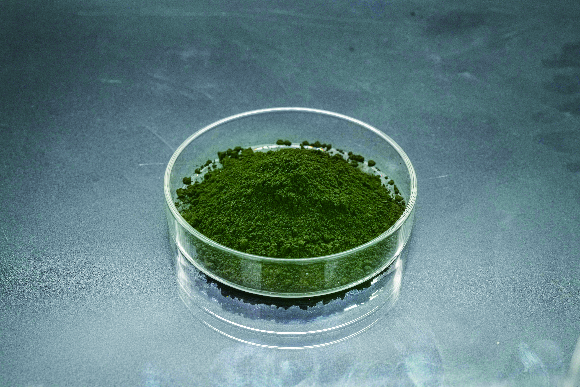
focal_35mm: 50
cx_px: 290
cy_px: 194
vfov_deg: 27.0
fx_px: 805
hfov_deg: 39.6
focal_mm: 50
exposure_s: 1/8
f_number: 9
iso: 800
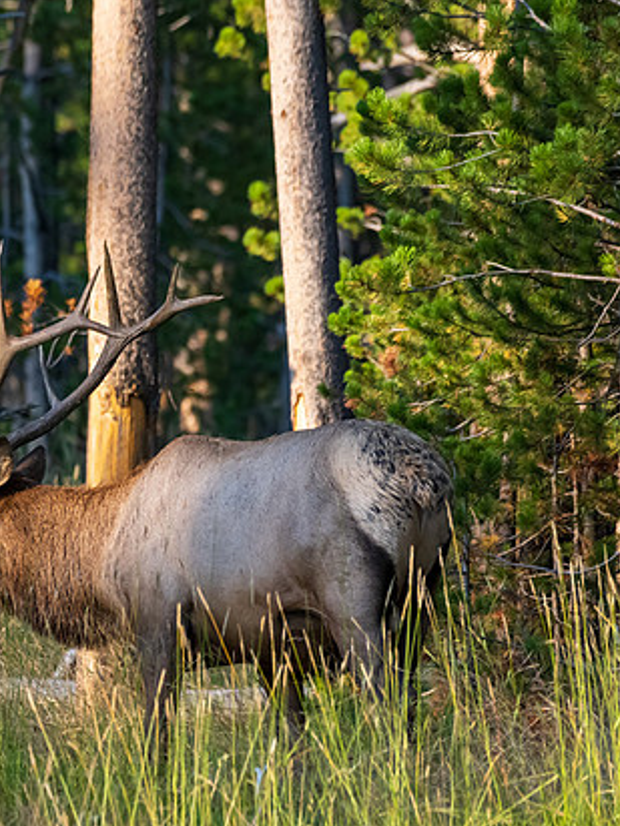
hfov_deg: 1.8
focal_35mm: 835
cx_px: -11
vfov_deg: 2.4
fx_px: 19941
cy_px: 476
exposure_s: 1/1600
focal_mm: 500
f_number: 8
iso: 2800
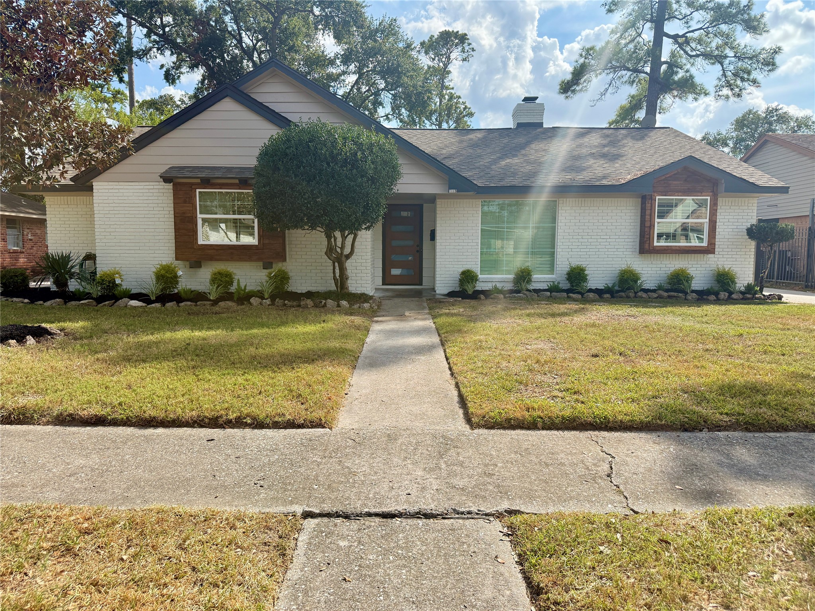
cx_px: 408
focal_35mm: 24
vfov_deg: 56.8
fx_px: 565
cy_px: 306
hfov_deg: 71.6
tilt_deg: -5.1
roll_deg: -0.2
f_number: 1.78
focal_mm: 6.76
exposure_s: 1/4673
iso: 100
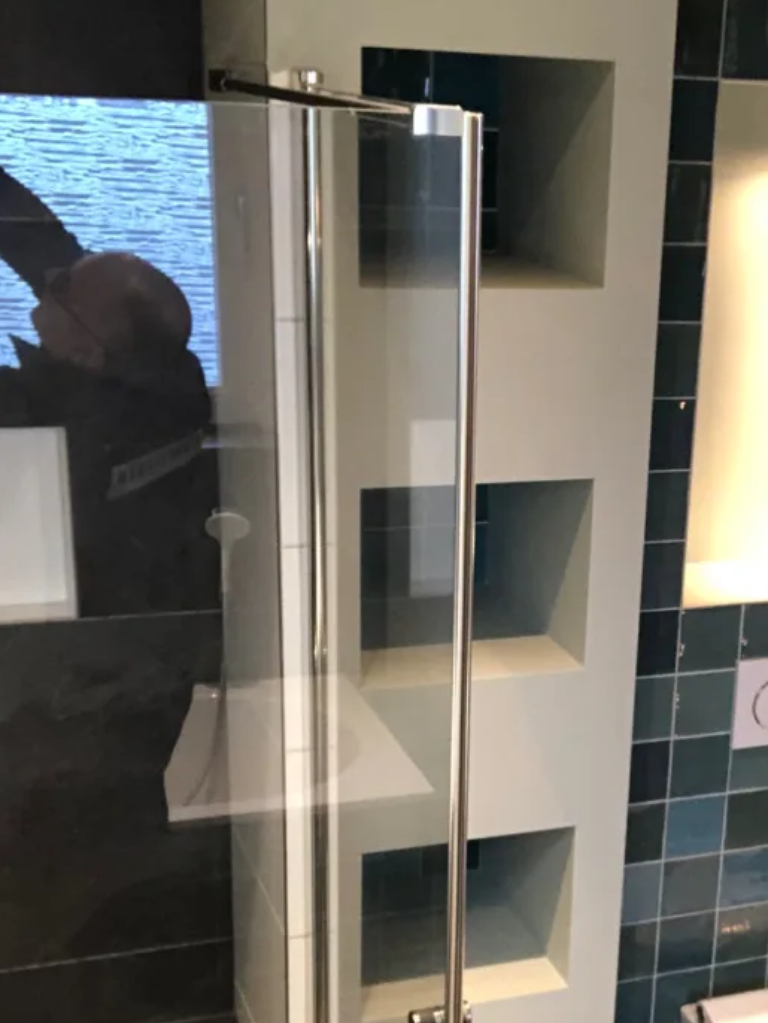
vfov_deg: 33.9
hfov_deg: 25.6
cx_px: 619
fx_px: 1656
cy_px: 714
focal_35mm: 56
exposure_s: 1/33
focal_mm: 2.87
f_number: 2.2
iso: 250
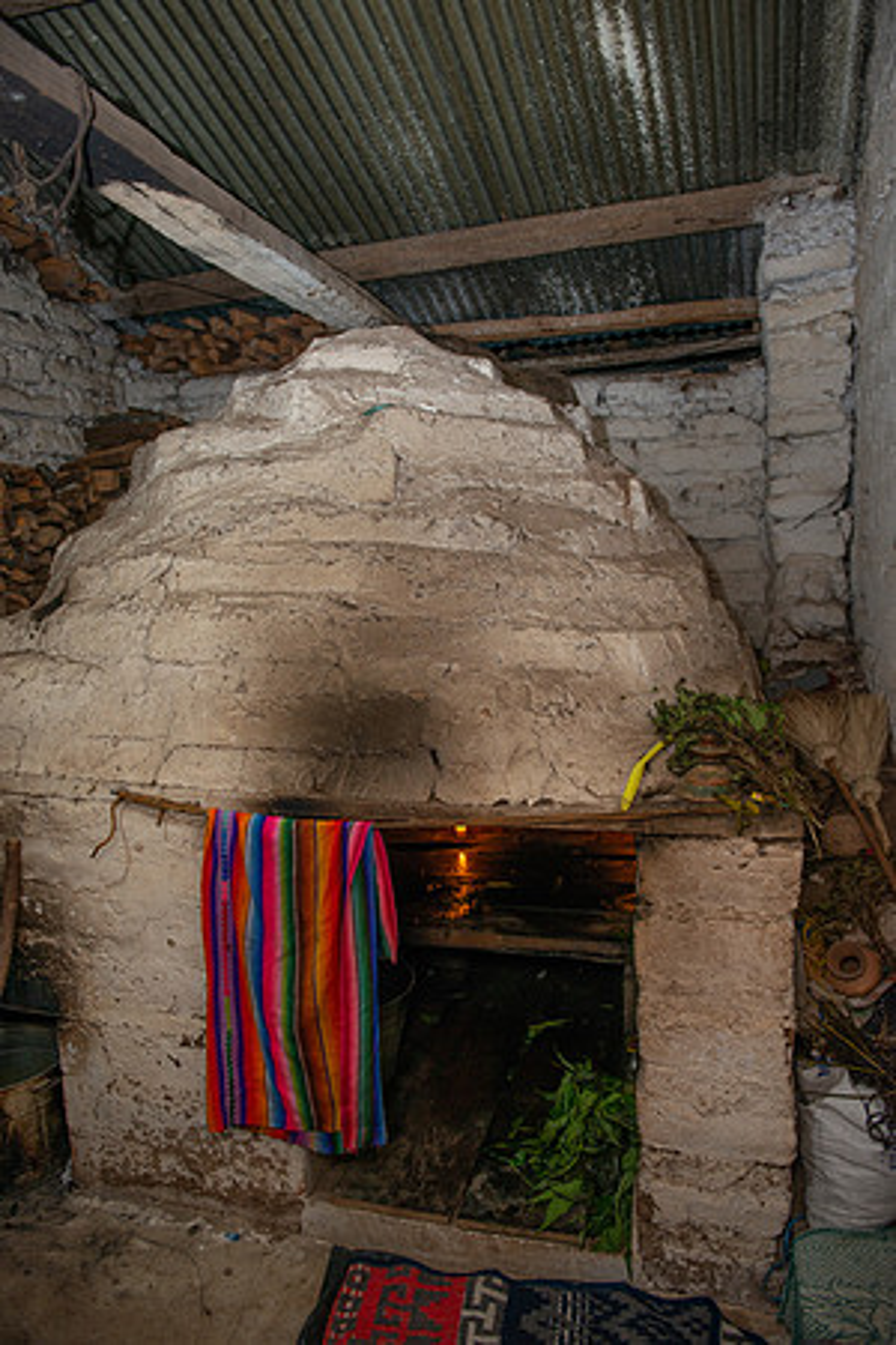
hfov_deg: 53.1
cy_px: 672
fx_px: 896
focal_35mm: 24
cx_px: 448
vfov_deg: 73.7
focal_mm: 24
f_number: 2.8
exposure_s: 1/80
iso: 500
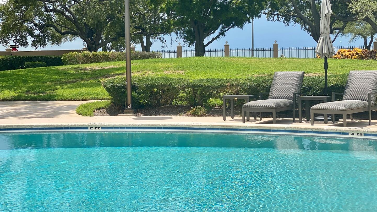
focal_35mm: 63
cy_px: 88
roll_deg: +0.7
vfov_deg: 19.1
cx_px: 205
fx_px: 630
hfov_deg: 33.3
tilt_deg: -4.4
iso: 20
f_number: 2
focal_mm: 6
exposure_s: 1/1845
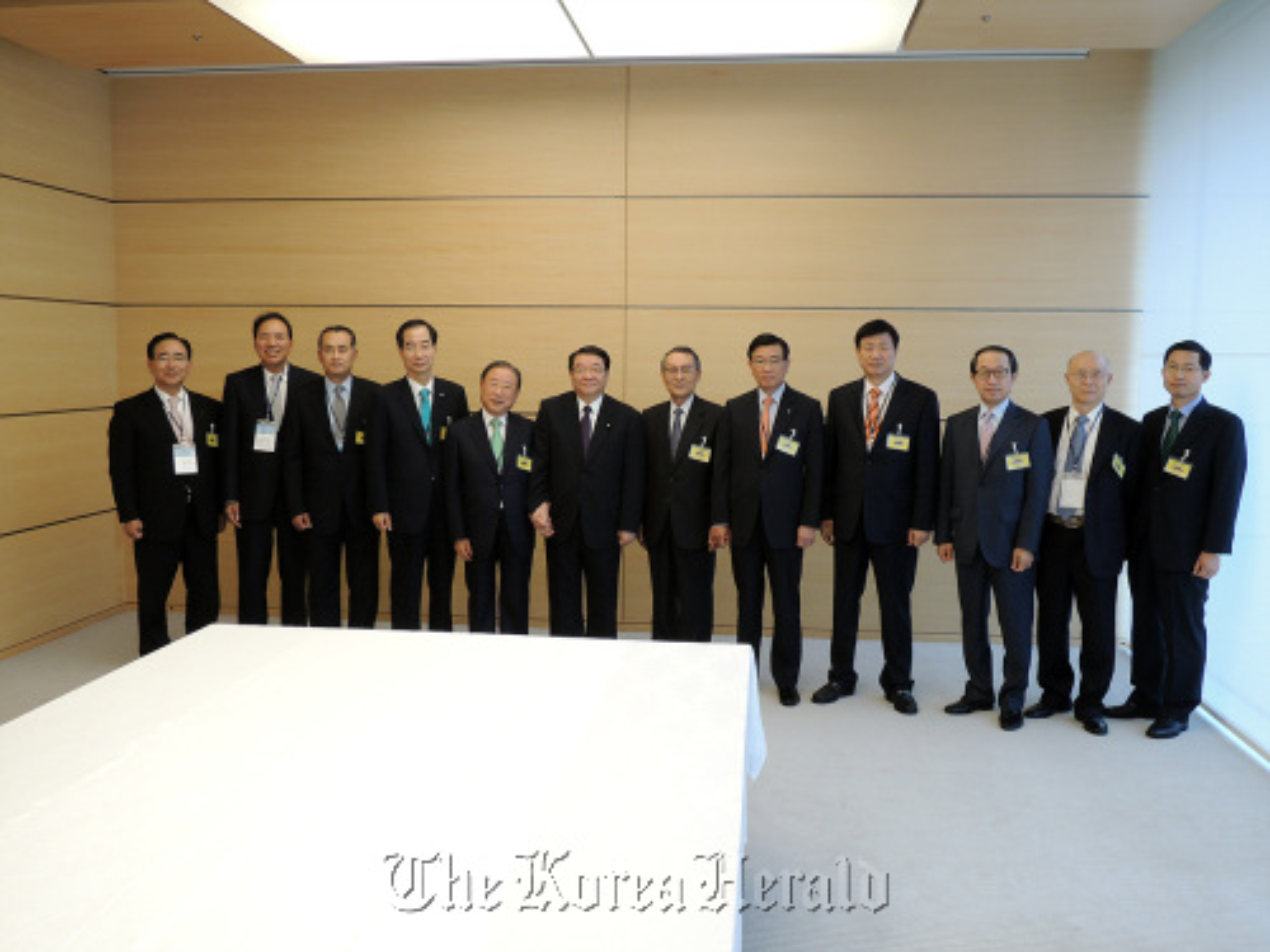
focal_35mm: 31
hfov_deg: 58.4
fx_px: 1137
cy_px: 476
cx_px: 635
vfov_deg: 45.4
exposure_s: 1/30
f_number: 3
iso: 100
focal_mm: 5.5
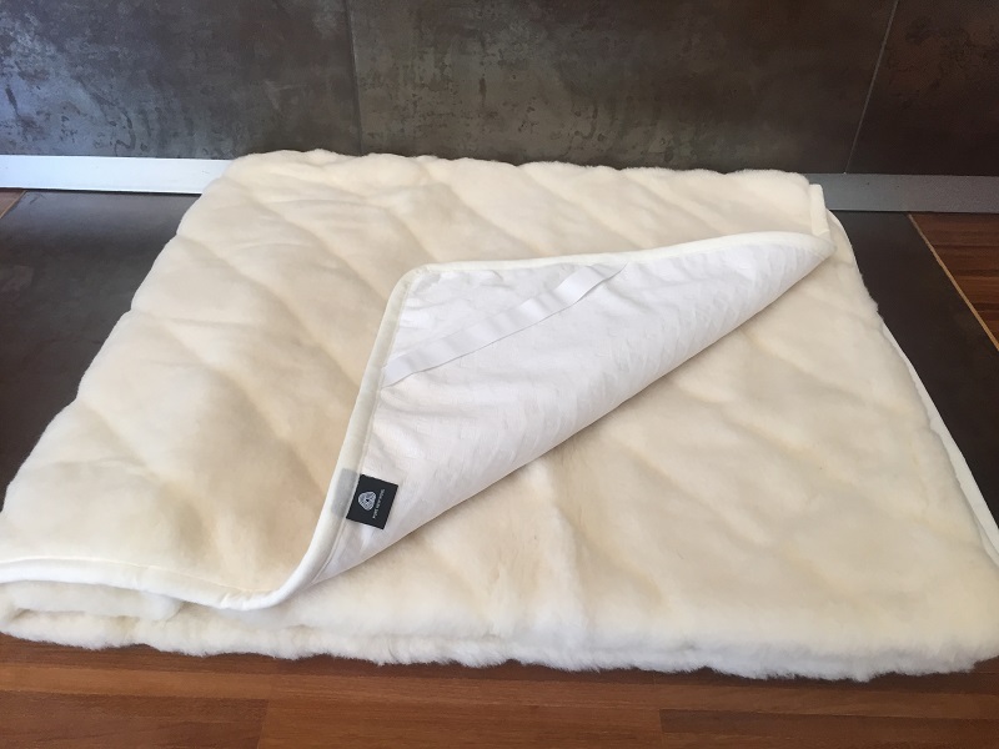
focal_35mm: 29
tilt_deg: -40.9
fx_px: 837
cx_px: 500
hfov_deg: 61.7
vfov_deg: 48.2
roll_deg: -1.4
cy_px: 374
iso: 40
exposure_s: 1/33
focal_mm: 4.15
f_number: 2.2
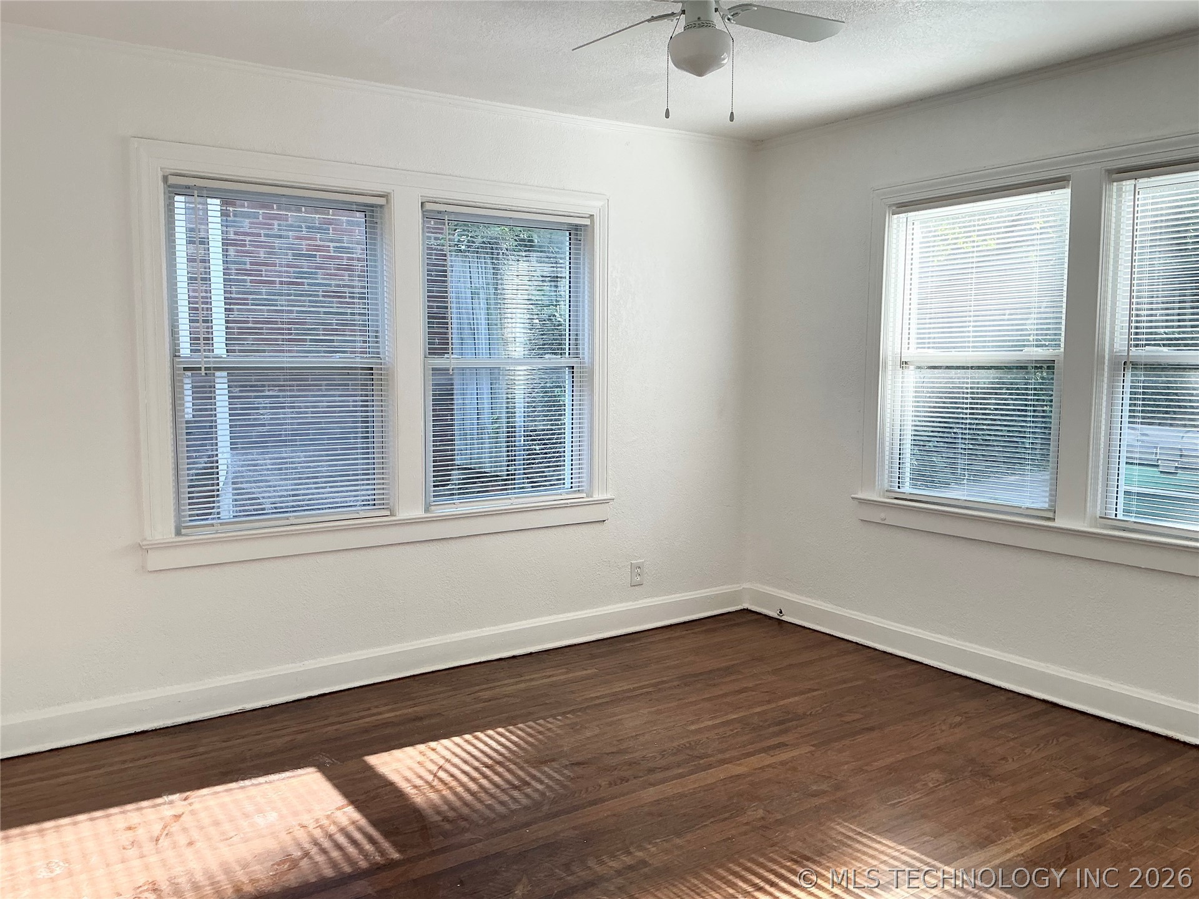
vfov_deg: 48.2
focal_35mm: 29
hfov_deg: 61.7
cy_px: 450
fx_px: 1004
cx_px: 600
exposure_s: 1/163
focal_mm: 3
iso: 32
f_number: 1.8
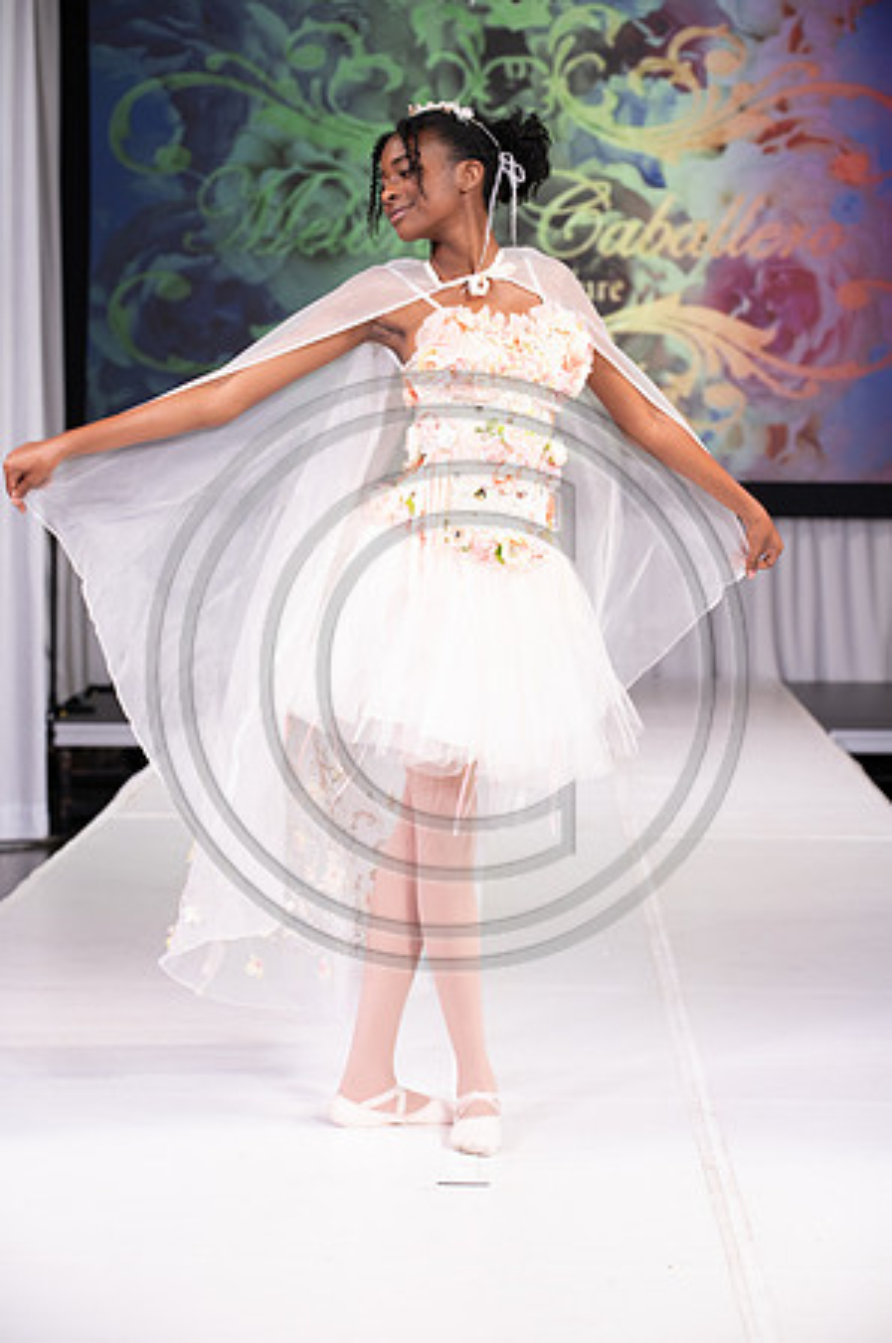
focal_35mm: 92
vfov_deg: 22.2
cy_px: 672
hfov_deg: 14.8
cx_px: 446
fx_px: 3427
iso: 2000
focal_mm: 92
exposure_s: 1/400
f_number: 5.6
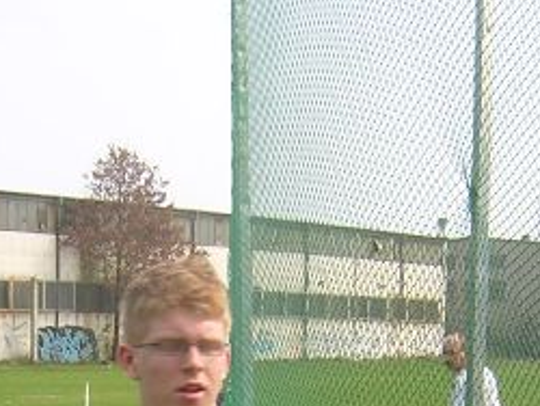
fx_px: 1437
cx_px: 197
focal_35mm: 92
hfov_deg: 21.2
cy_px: 516
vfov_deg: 15.4
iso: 100
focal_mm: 4.7
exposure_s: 1/174
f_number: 5.2
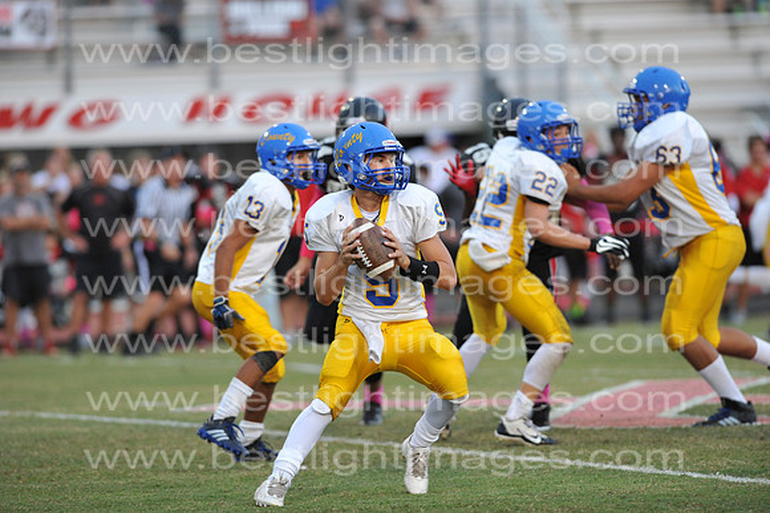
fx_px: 6413
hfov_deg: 6.9
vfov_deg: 4.6
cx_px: 385
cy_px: 256
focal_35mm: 300
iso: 2000
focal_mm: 300
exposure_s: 1/500
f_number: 4
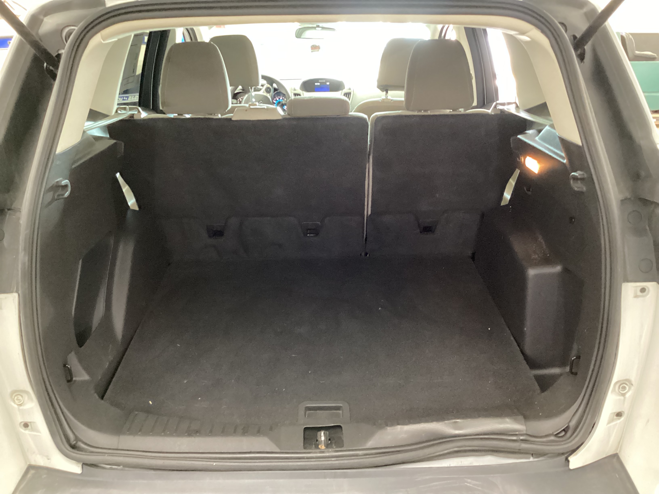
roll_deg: +0.8
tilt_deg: -23.4
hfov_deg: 58.4
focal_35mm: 31
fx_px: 590
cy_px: 247
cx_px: 330
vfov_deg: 45.4
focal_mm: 3.3
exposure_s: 1/20
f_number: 2.4
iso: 640
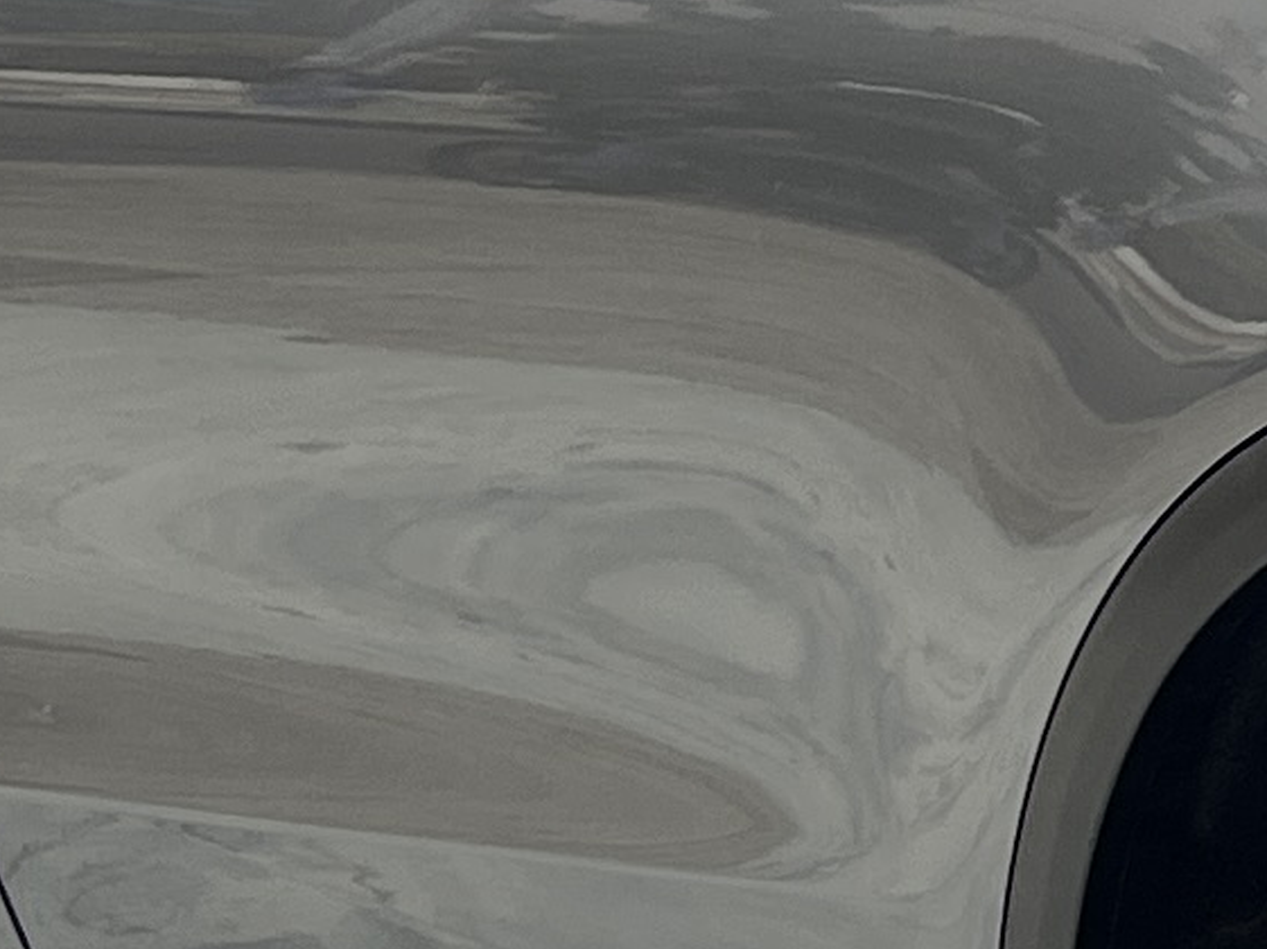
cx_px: 1992
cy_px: 47
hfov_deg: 10.2
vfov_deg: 7.9
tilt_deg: -7.2
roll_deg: +0.2
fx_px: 6840
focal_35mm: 187
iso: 50
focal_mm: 5.1
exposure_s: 1/253
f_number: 1.6
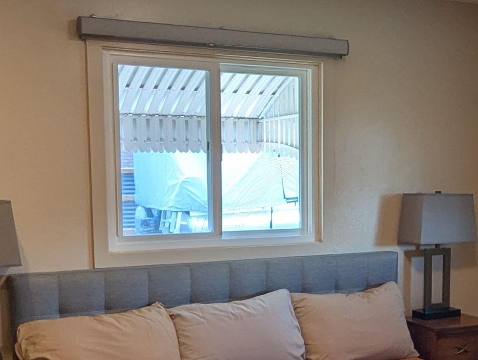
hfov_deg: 35.2
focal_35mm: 54
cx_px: 313
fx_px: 747
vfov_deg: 26.8
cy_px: 259
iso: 168
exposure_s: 1/120
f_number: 2.2
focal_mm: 2.35
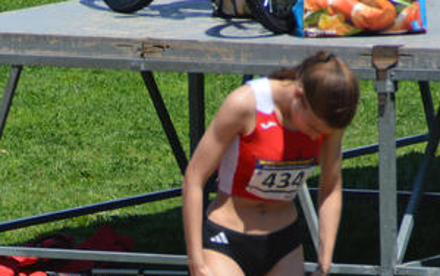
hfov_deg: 2.3
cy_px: 386
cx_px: 47
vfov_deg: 1.4
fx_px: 11004
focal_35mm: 917
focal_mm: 200
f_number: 6.3
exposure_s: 1/1600
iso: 400
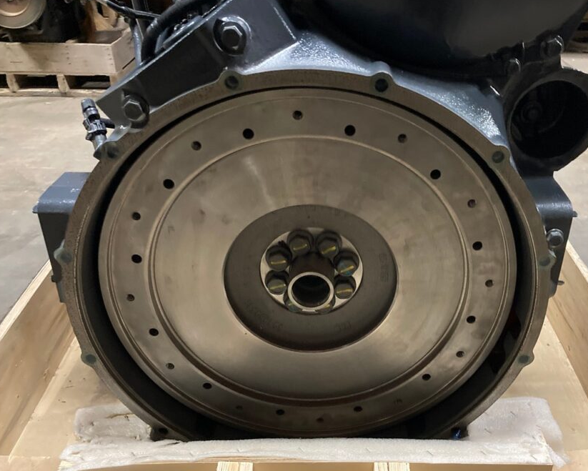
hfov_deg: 52.5
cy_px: 254
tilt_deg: -31.7
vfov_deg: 43.3
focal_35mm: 34
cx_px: 347
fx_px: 592
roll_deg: -1.3
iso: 500
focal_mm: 3.99
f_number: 1.8
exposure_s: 1/30
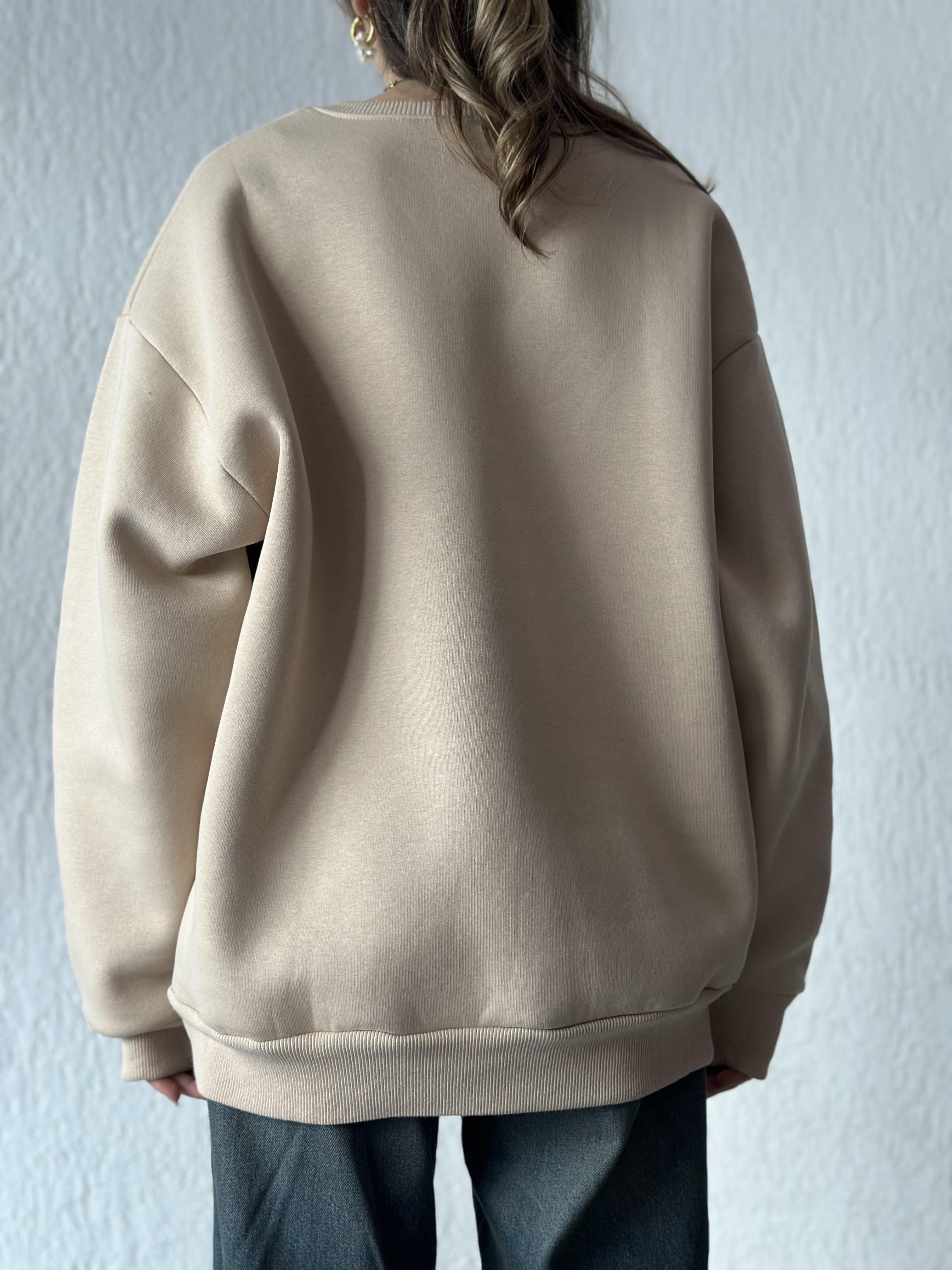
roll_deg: +0.4
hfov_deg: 30.3
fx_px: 1760
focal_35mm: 48
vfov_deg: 39.7
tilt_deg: -0.2
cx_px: 476
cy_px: 635
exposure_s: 1/80
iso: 125
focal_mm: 6.86
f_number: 1.78
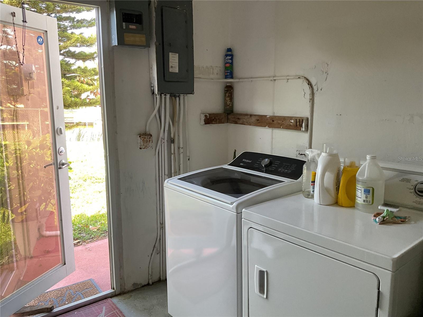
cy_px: 158
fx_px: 354
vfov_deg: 48.2
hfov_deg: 61.7
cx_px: 212
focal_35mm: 29
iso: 50
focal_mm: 3
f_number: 1.8
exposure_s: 1/60
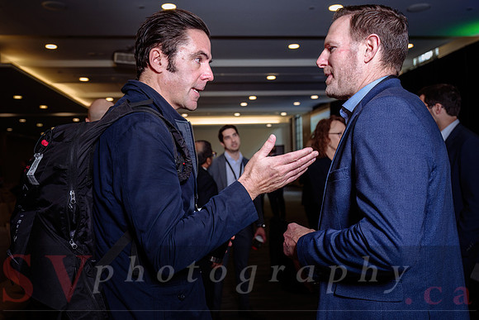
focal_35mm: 34
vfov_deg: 38.6
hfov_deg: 55.3
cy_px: 154
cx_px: 230
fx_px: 457
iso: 500
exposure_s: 1/160
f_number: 4
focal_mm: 33
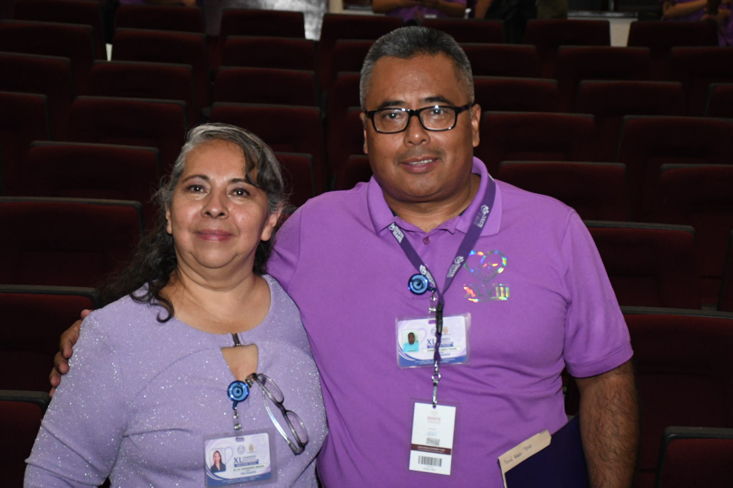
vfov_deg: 15.2
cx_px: 366
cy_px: 244
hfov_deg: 22.6
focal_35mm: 90
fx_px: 1832
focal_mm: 60
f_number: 6.3
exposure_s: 1/125
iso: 4000
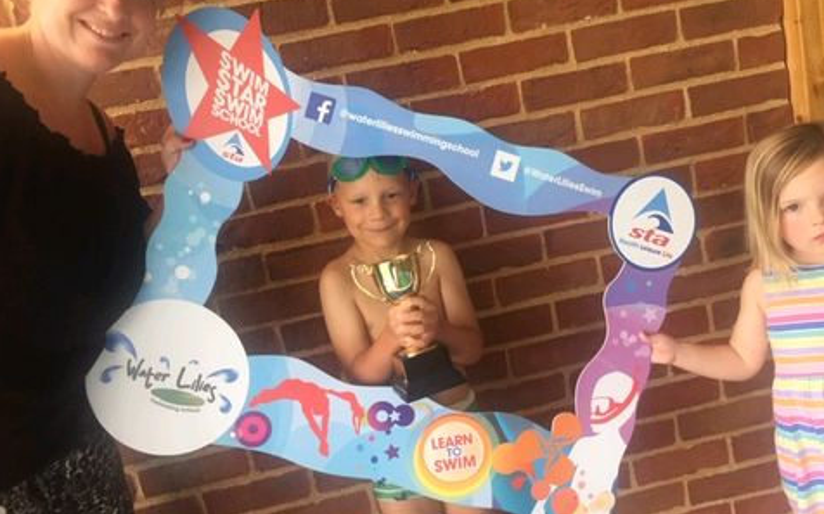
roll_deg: +9.0
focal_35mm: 31
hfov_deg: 61.3
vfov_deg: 40.5
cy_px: 244
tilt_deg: -9.8
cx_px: 410
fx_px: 696
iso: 64
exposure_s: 1/33
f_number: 2.2
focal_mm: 4.15
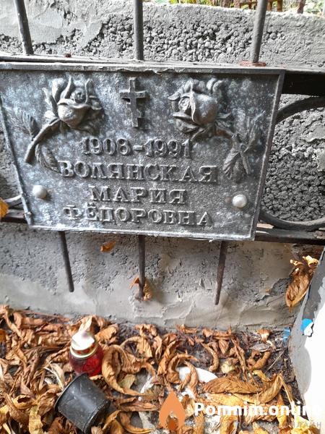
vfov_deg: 69.4
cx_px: 162
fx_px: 313
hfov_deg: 54.9
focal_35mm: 25
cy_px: 217
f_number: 2
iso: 80
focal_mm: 4.6
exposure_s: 1/50
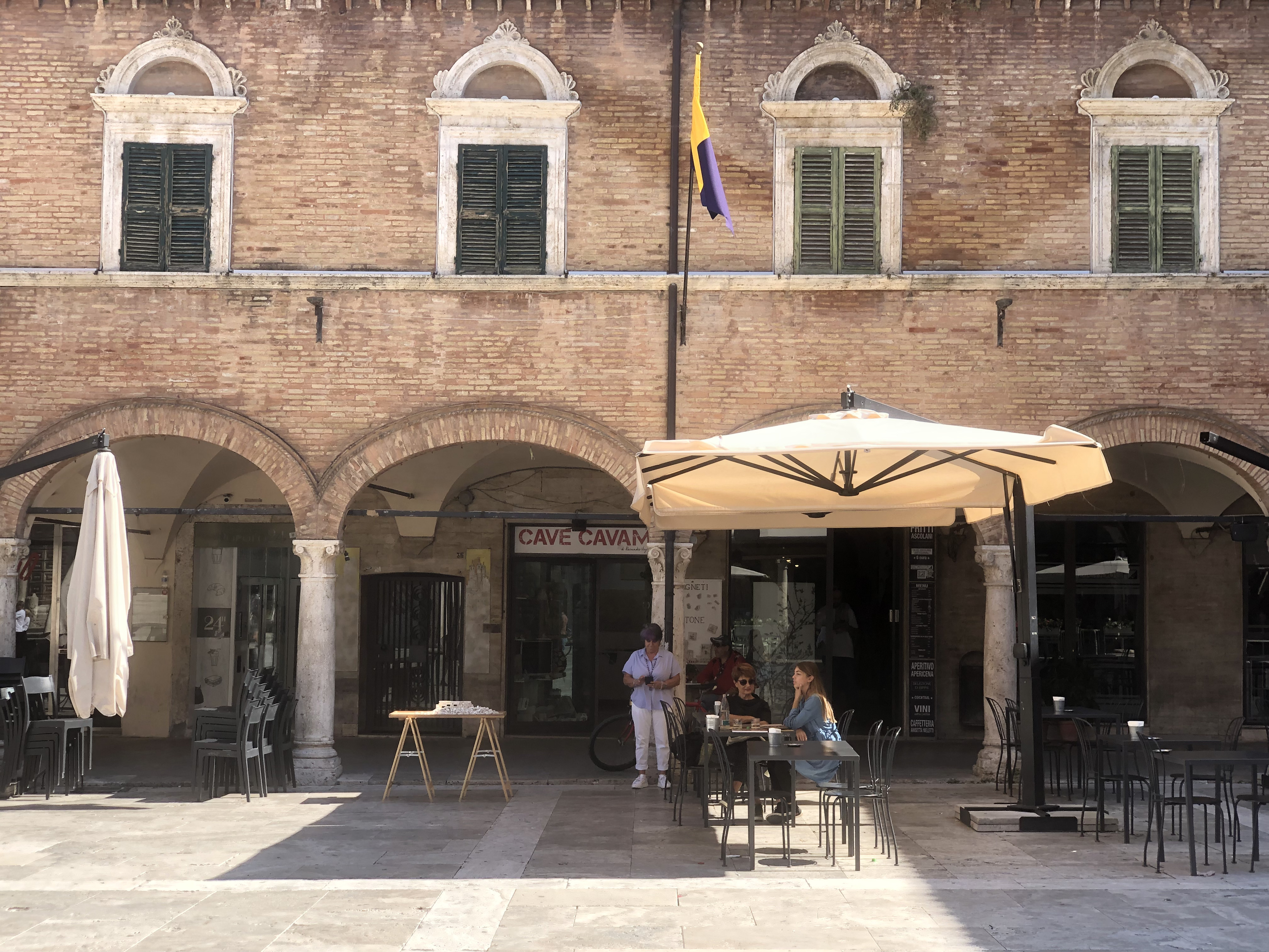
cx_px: 634
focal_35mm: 52
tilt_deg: +3.3
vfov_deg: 28.0
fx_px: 1906
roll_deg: -0.1
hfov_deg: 36.8
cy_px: 476
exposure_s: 1/335
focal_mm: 6
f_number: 2.4
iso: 16
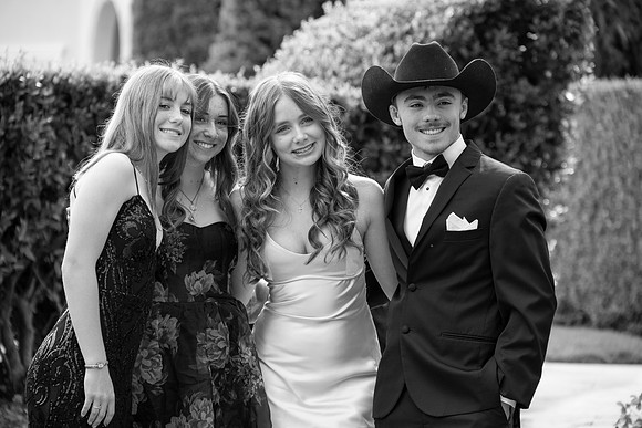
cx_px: 321
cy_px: 214
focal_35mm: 170
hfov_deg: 12.1
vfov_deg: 8.1
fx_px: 3032
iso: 1250
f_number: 6.3
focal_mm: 170
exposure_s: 1/800
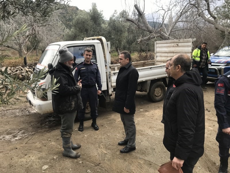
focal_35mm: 28
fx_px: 186
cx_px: 115
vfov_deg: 49.7
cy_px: 86
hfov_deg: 63.4
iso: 20
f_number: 1.8
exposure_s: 1/389
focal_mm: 3.99
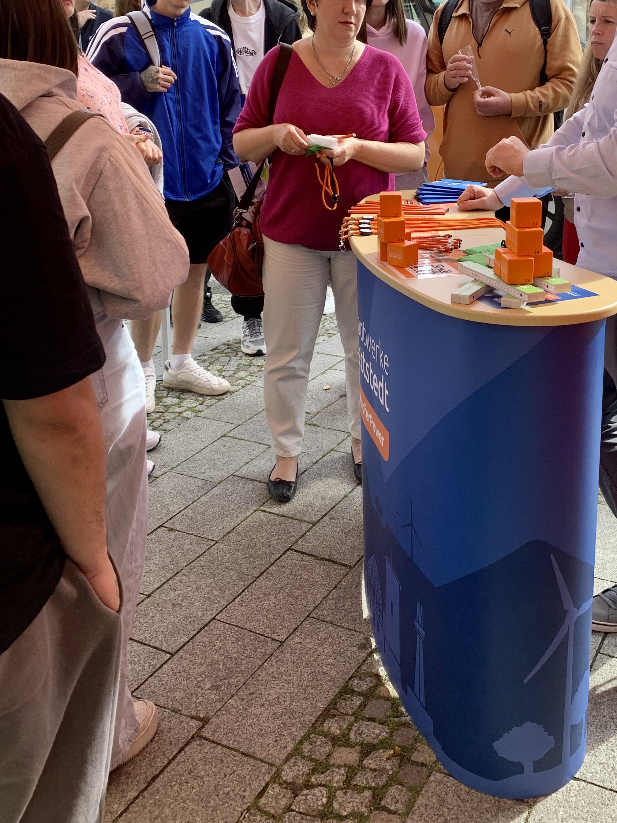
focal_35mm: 39
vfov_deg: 46.7
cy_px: 246
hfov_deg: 36.6
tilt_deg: -12.8
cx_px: 383
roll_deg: +0.8
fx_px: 927
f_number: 1.8
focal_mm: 4.25
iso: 25
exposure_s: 1/324
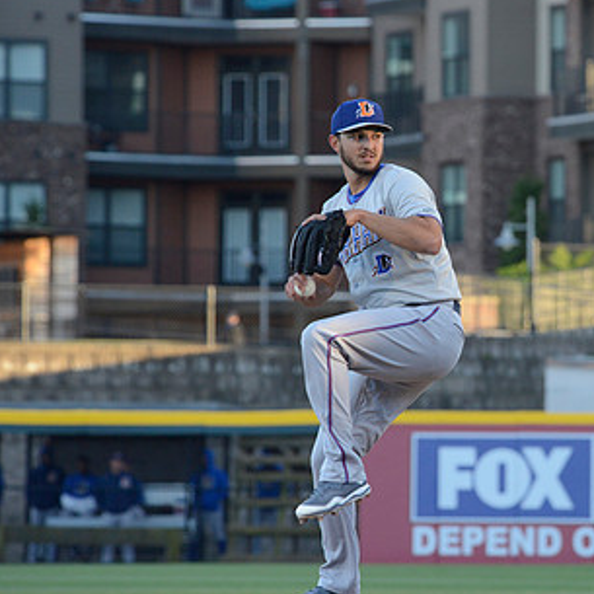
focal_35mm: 404
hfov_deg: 4.3
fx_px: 7843
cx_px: 514
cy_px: 301
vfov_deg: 4.3
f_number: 7.1
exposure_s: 1/500
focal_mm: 250
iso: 1600
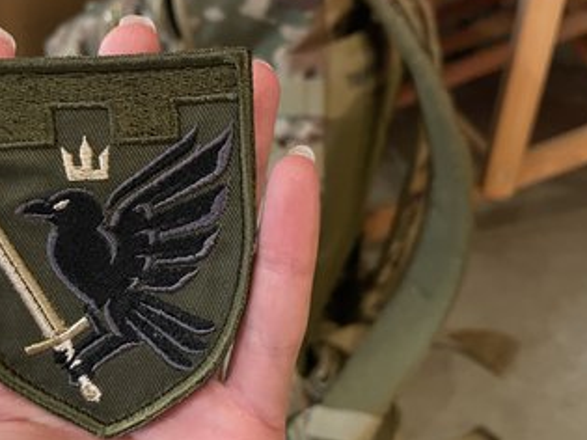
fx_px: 559
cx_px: 239
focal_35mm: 33
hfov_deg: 55.0
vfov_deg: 42.8
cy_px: 194
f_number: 1.6
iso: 800
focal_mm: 4.2
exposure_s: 1/25
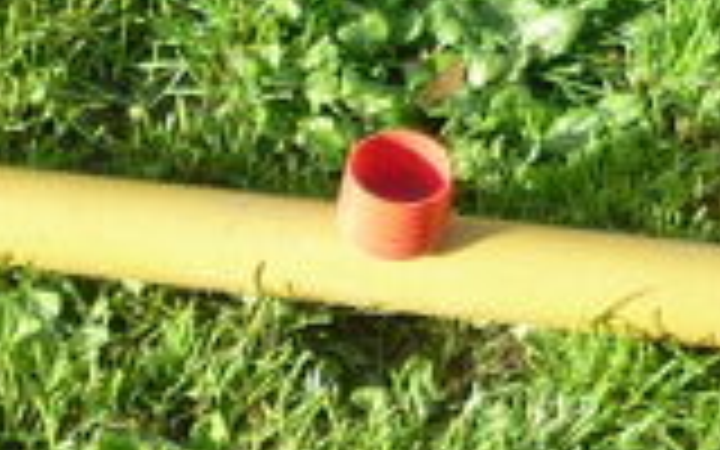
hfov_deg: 9.6
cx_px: 50
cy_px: 904
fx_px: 4278
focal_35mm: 218
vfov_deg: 5.9
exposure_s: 1/200
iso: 80
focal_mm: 5.5
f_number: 2.8
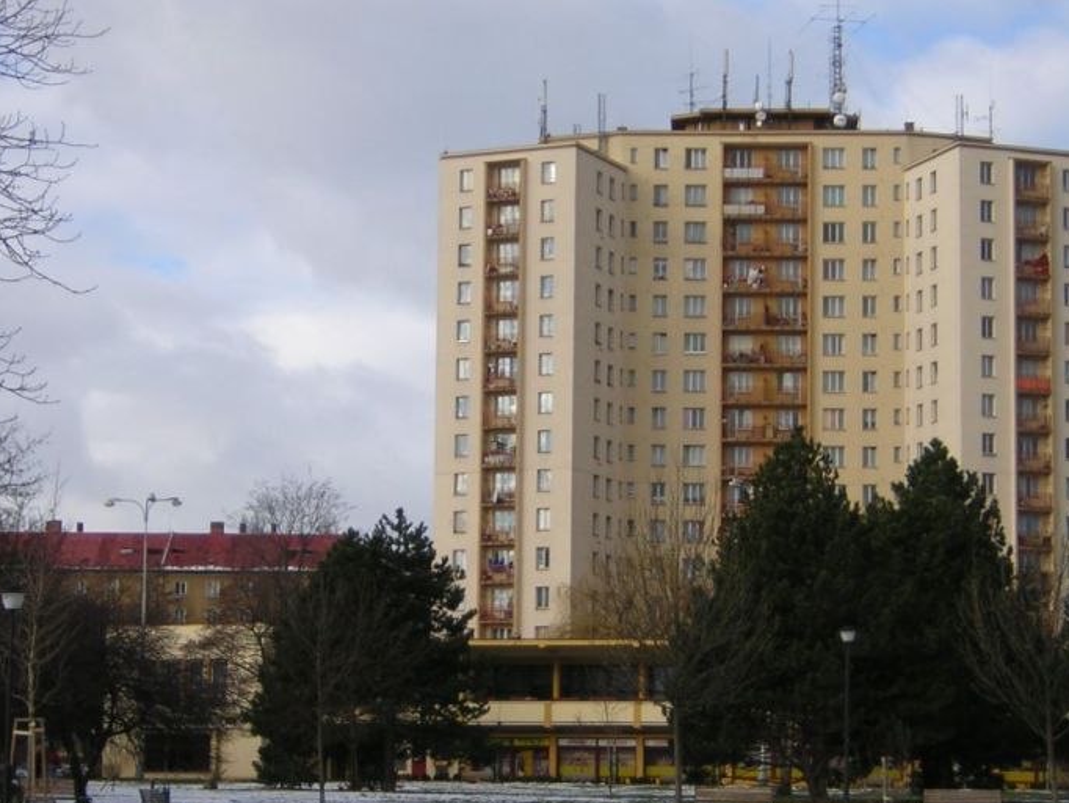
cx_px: 538
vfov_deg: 15.6
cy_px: 369
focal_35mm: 95
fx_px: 2935
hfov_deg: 20.6
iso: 100
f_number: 4
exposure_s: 1/461
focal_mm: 10.6
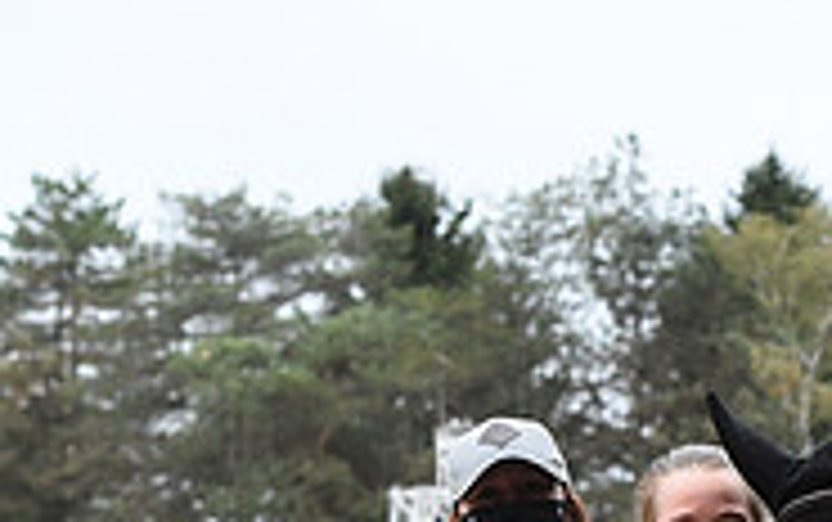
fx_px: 5061
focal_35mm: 223
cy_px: 850
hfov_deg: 9.2
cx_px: 1120
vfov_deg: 5.8
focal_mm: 70
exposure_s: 1/320
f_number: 6.3
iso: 3200
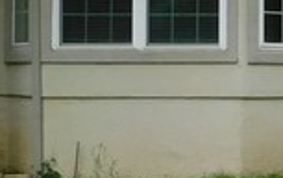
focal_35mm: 170
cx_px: 773
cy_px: 80
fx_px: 1313
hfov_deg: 10.0
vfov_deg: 7.7
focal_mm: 4.1
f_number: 3
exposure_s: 1/500
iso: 125
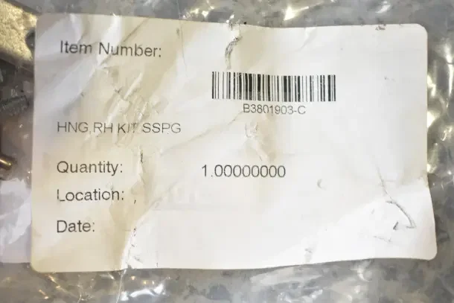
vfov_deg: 25.8
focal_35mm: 52
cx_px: 227
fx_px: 662
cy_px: 152
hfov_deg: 37.8
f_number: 4.5
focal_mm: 35
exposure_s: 1/60
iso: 220
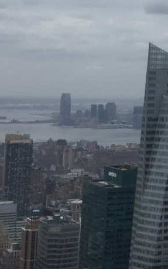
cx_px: 448
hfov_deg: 10.1
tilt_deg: +5.2
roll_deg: -0.3
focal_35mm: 107
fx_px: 785
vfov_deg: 19.1
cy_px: 22
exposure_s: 1/3049
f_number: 2.2
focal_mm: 4.15
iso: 32
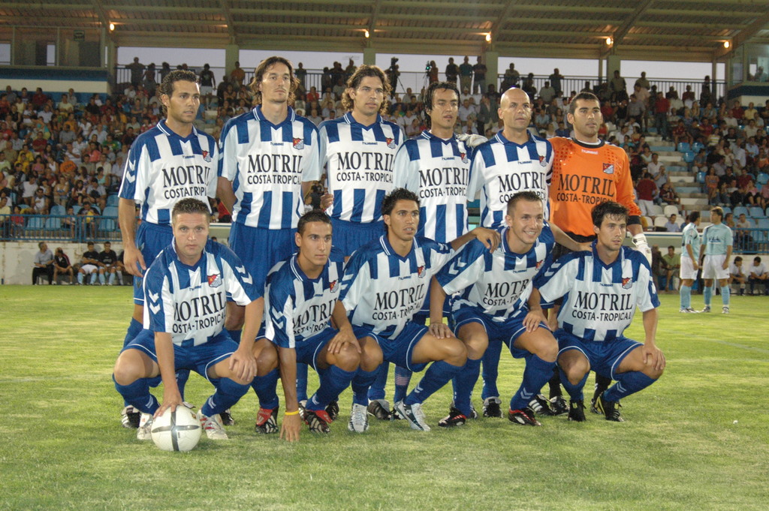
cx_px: 384
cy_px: 256
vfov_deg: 22.6
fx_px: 1281
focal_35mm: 60
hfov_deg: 33.4
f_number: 5
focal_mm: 40
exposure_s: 1/60
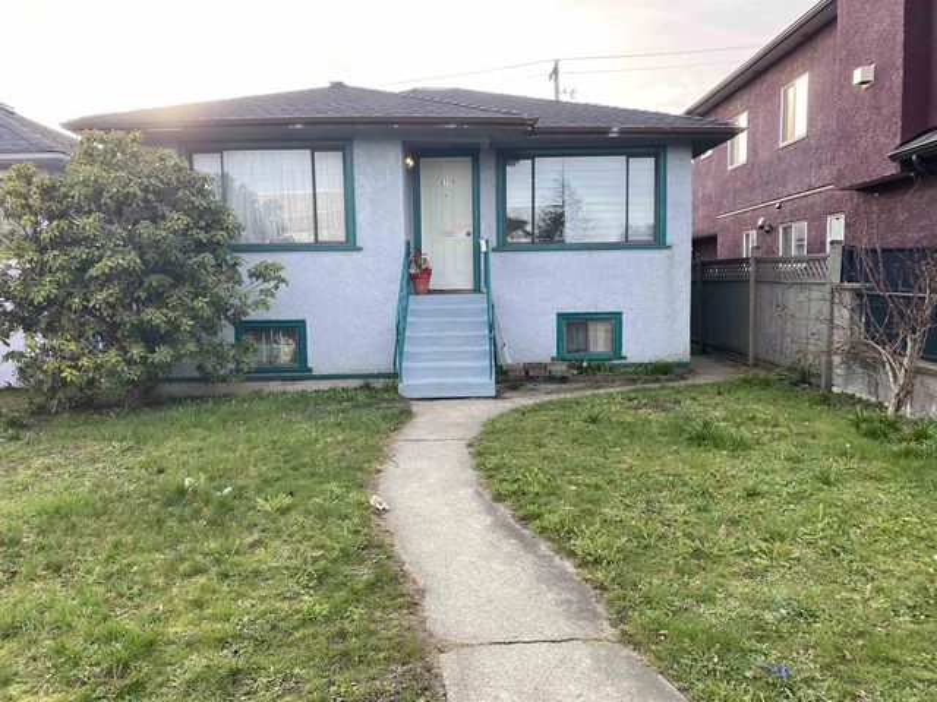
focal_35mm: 26
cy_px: 351
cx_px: 468
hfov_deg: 67.3
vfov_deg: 53.1
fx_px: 704
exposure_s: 1/394
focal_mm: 4.25
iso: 32
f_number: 1.8
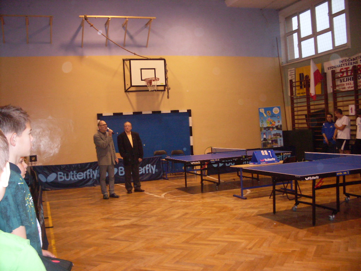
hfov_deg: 49.0
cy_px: 136
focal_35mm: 38
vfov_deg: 37.7
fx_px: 396
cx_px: 180
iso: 240
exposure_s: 1/45
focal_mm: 6.3
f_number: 2.8
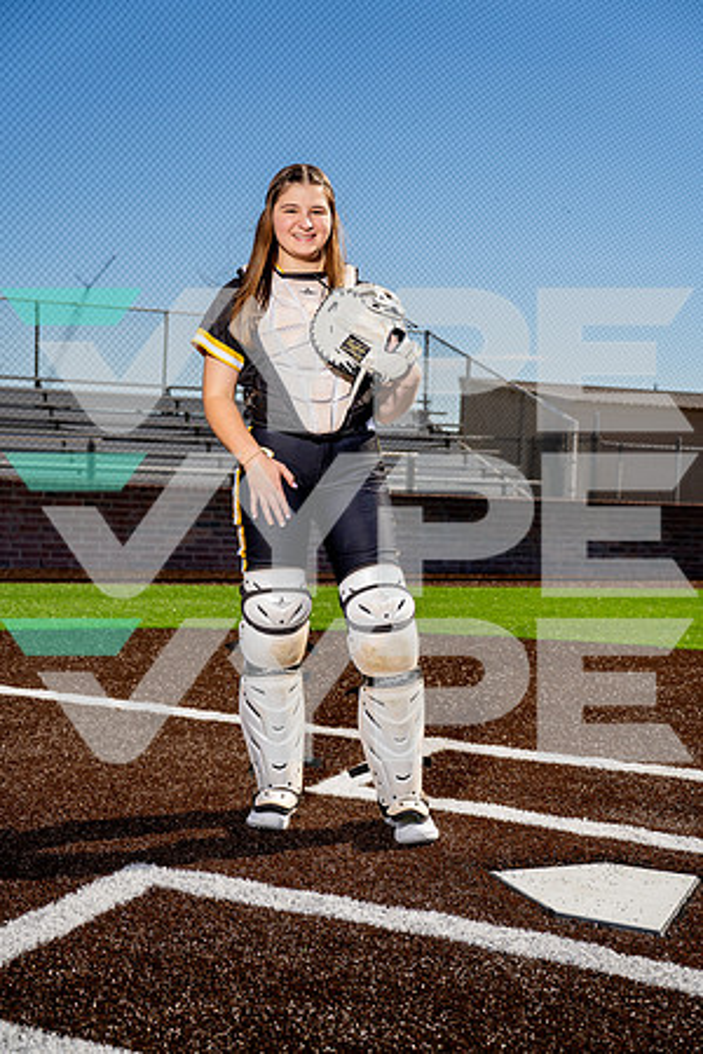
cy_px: 527
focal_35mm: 44
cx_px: 352
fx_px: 1289
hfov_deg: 30.5
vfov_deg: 44.5
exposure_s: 1/1000
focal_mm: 44
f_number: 4
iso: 100
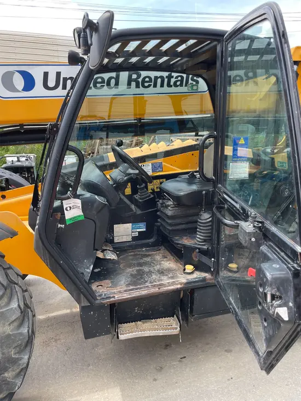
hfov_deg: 53.1
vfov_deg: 67.3
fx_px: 301
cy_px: 200
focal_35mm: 26
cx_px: 150
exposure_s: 1/419
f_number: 1.6
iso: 32
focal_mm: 4.2
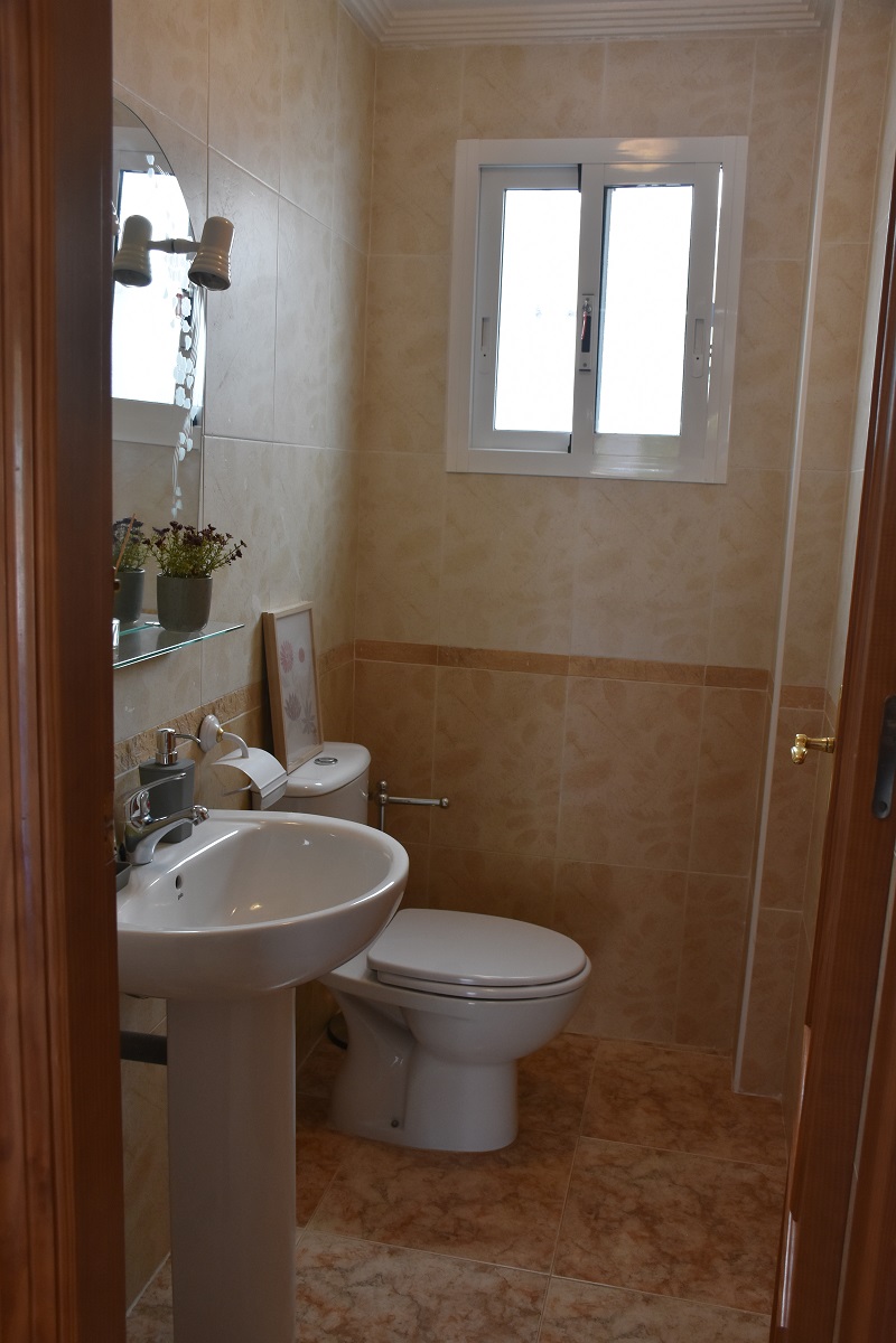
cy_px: 672
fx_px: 1120
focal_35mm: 30
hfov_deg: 43.6
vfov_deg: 61.9
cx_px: 448
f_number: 5.6
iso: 800
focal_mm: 20
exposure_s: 1/125
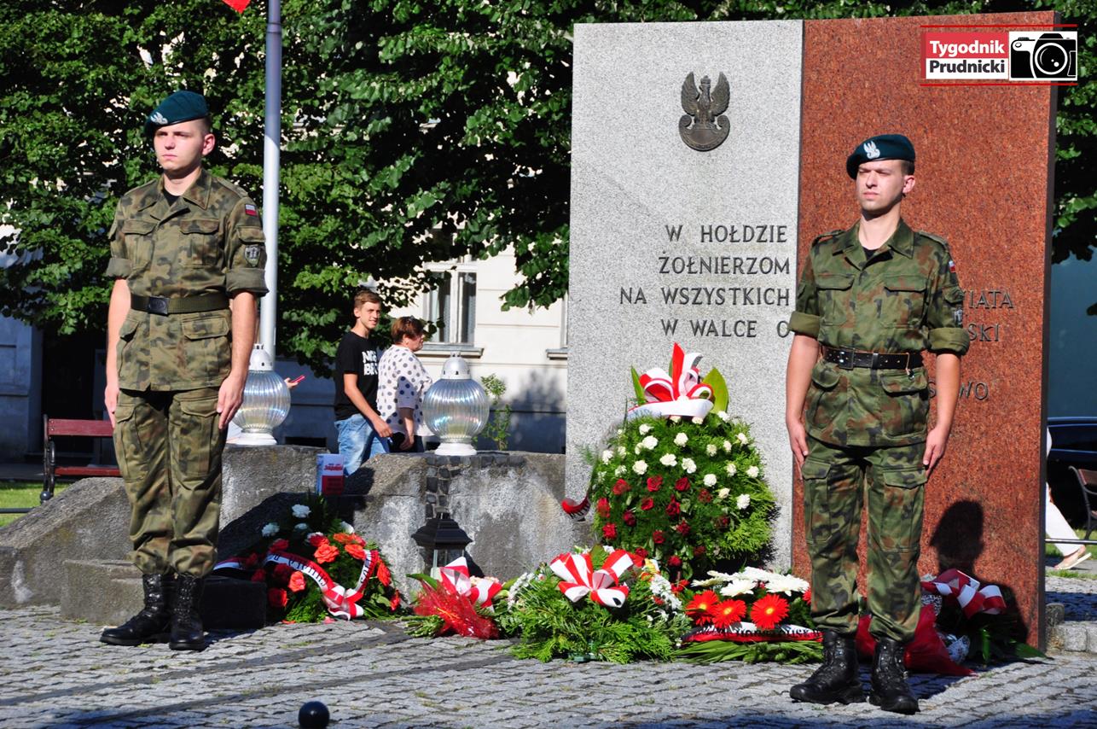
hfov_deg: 14.4
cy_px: 364
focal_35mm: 142
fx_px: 4337
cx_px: 548
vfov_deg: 9.6
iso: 400
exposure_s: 1/1000
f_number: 8
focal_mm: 95
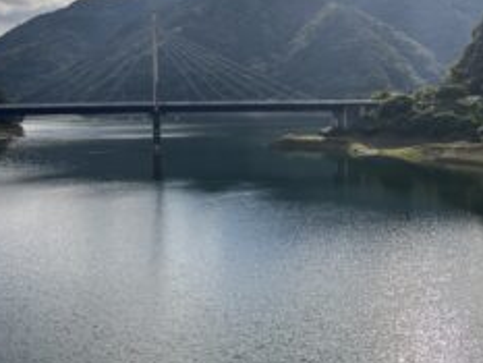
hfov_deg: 39.6
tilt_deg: -1.7
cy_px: 122
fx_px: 670
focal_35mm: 48
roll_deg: +0.7
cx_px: 222
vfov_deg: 30.1
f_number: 1.8
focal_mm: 3.99
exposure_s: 1/1869
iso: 32
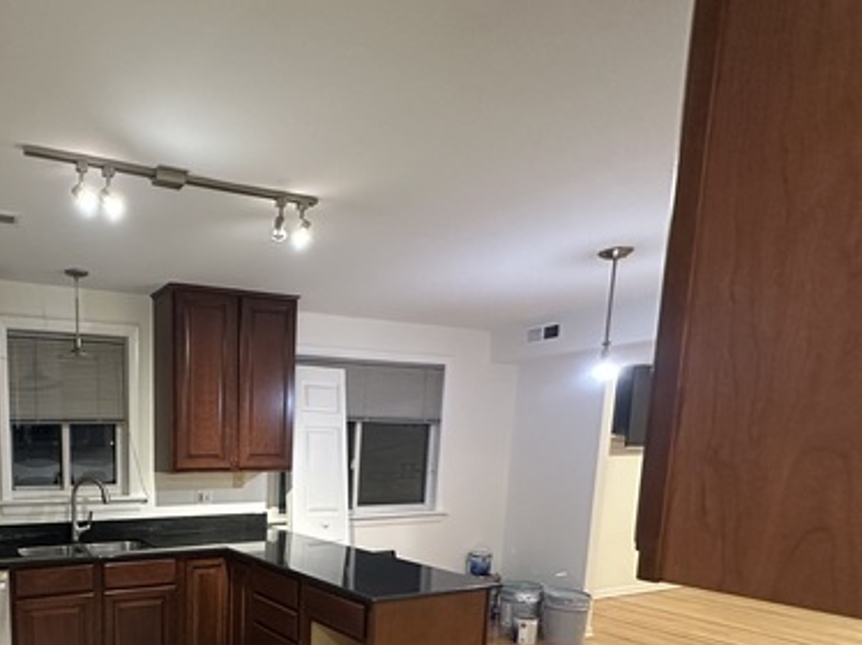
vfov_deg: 50.8
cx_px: 174
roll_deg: -0.3
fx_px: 622
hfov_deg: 63.5
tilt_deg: -7.8
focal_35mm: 25
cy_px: 532
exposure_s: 1/60
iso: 800
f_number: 2.2
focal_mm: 2.22
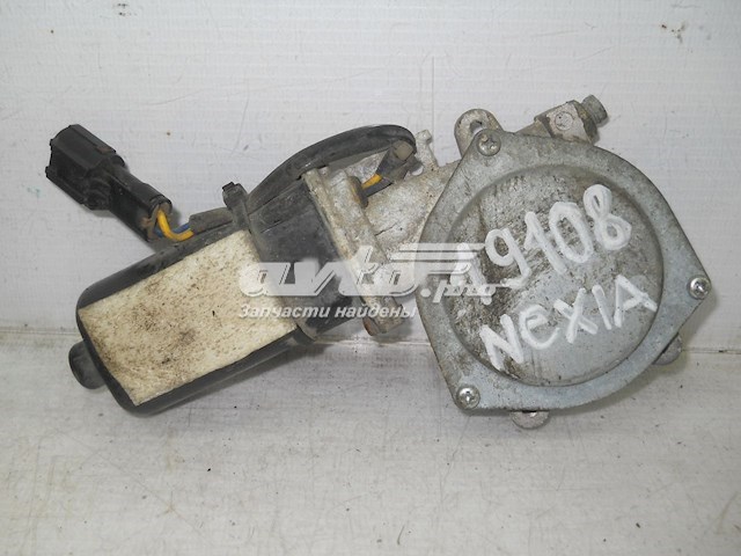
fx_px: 878
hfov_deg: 45.8
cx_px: 370
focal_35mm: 41
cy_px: 278
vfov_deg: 35.1
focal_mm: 6.72
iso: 80
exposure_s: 1/30
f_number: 5.5
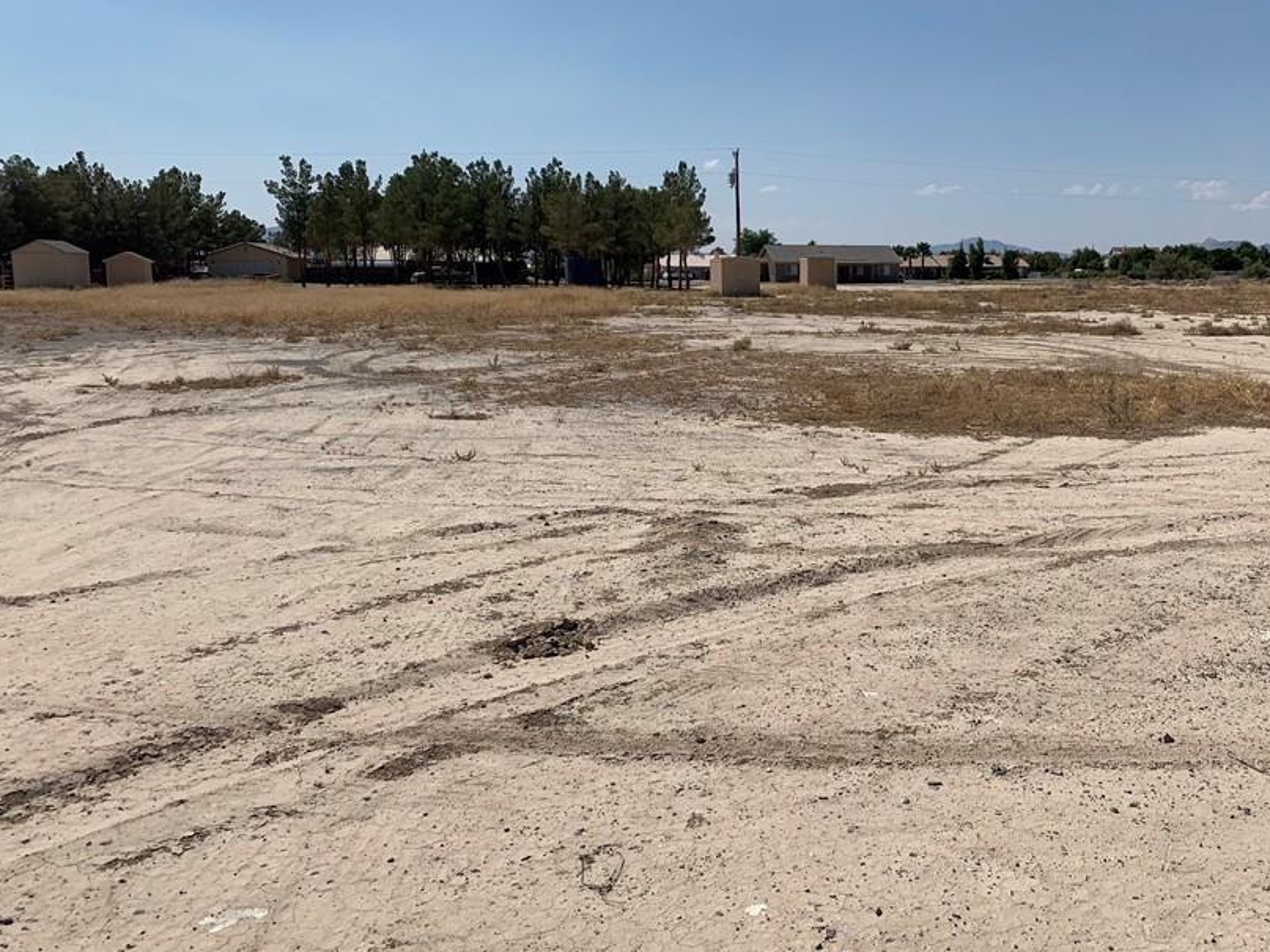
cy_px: 441
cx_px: 782
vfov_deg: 42.9
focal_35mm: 33
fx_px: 1211
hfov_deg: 54.8
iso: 25
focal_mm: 4.25
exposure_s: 1/6452
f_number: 1.8
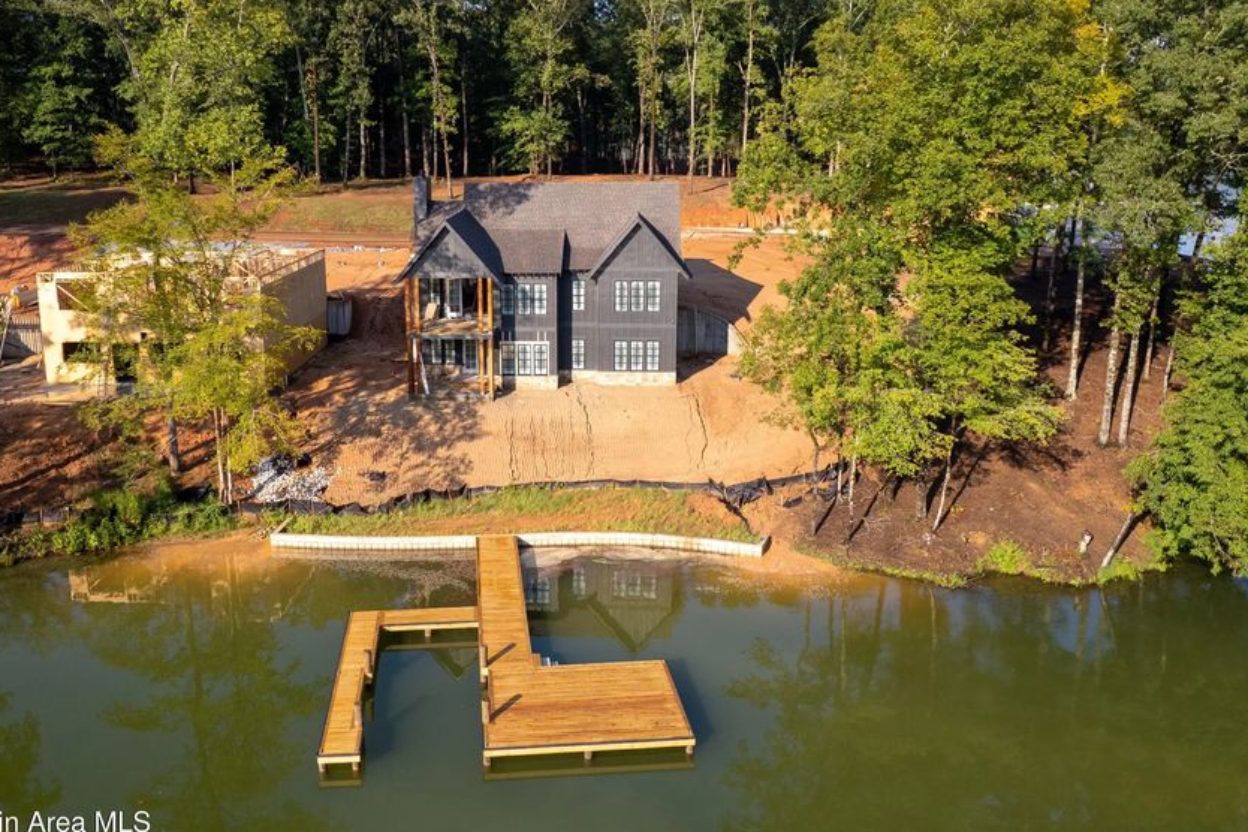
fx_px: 936
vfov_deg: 47.8
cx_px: 545
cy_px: 358
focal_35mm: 27
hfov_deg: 67.1
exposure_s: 1/1000
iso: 120
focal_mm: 8.38
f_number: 2.8
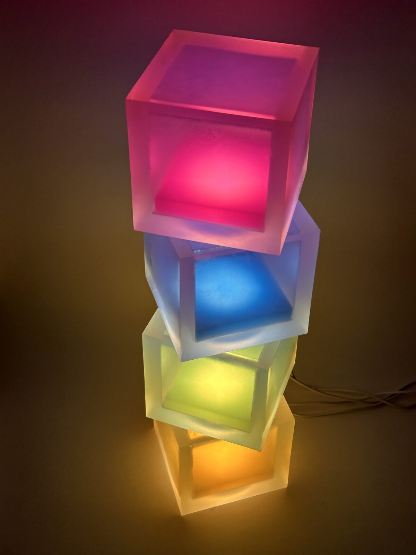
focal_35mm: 48
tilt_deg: -42.3
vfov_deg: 39.7
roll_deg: -1.8
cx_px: 208
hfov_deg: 30.3
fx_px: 769
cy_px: 278
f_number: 1.78
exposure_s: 1/654
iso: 64
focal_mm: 6.86
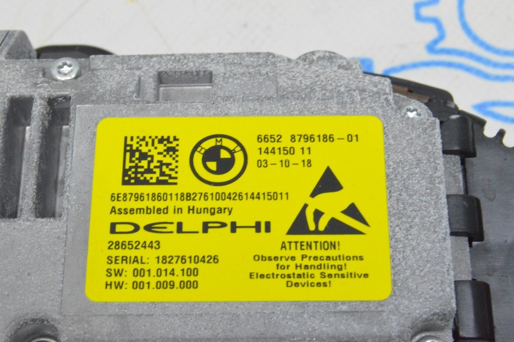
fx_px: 1177
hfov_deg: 24.6
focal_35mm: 82
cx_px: 257
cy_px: 171
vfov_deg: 16.5
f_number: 20
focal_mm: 55
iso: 6400
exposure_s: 1/20
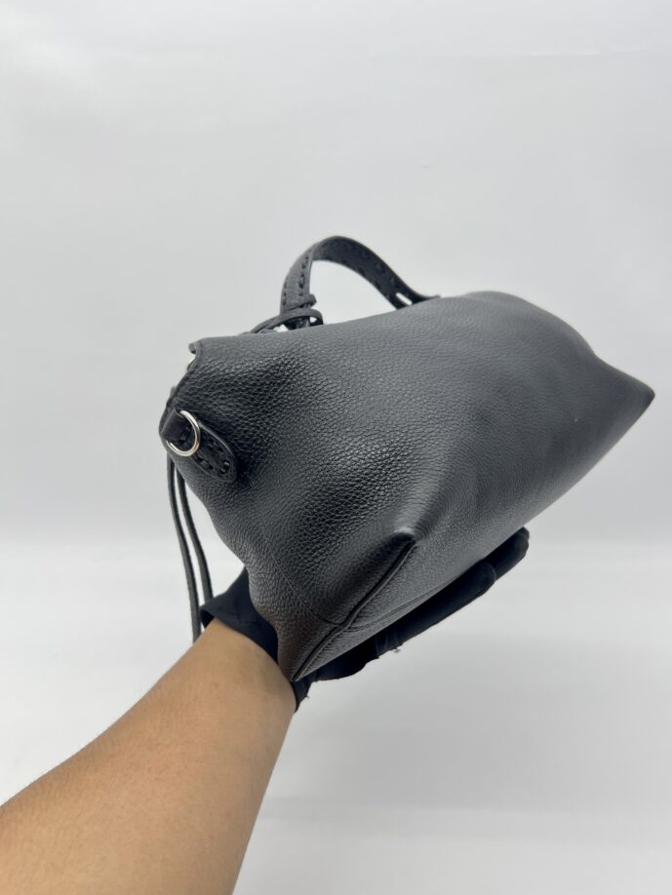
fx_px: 750
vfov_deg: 61.6
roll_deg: +0.1
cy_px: 480
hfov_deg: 48.2
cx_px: 359
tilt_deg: -26.0
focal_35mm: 29
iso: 32
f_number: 1.5
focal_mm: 5.7
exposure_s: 1/100
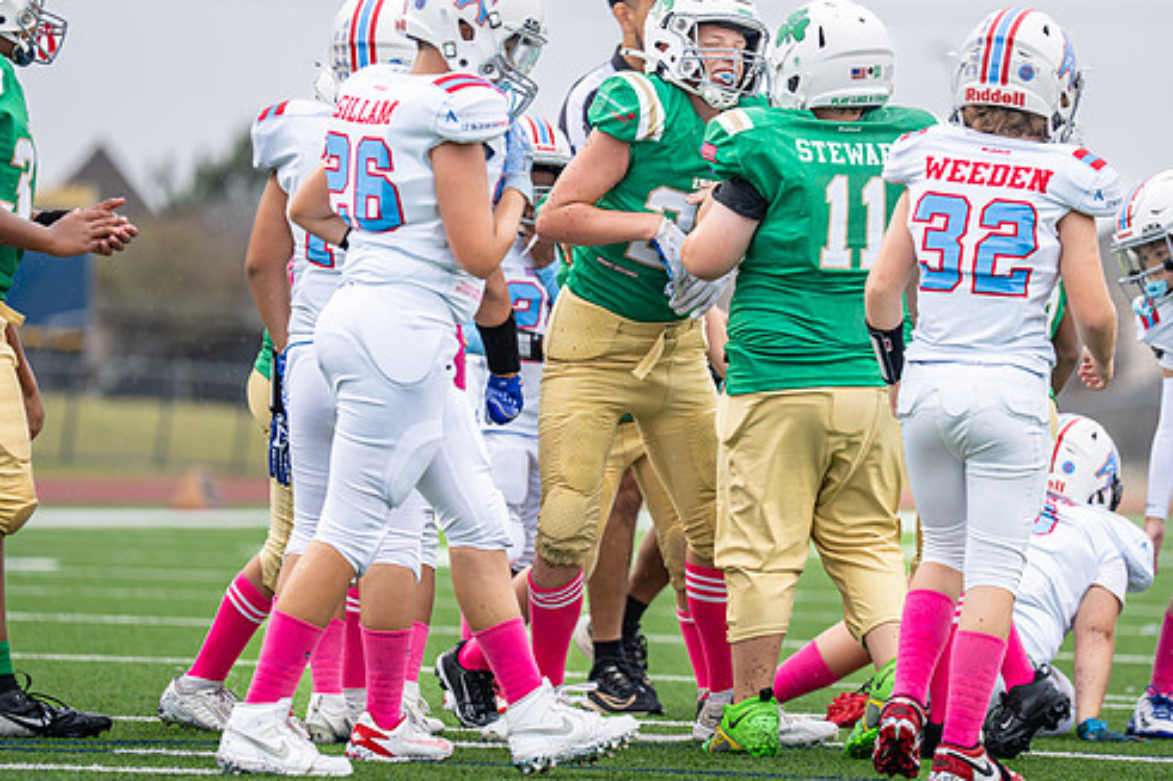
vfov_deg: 4.8
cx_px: 698
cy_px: 291
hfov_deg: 7.2
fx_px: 9348
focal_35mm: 287
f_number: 2.8
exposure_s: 1/1000
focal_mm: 185
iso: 400
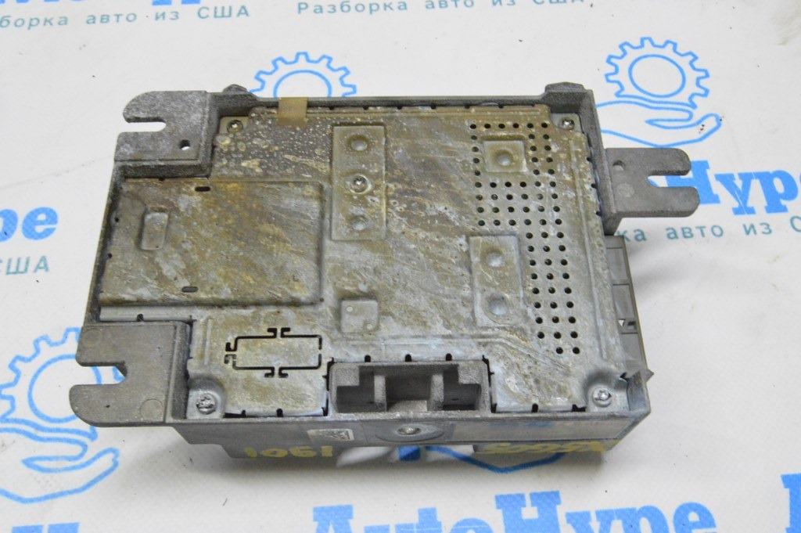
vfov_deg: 36.8
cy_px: 266
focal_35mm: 36
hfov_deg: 53.2
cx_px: 400
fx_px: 800
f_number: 20
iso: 6400
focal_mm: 24
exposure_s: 1/20
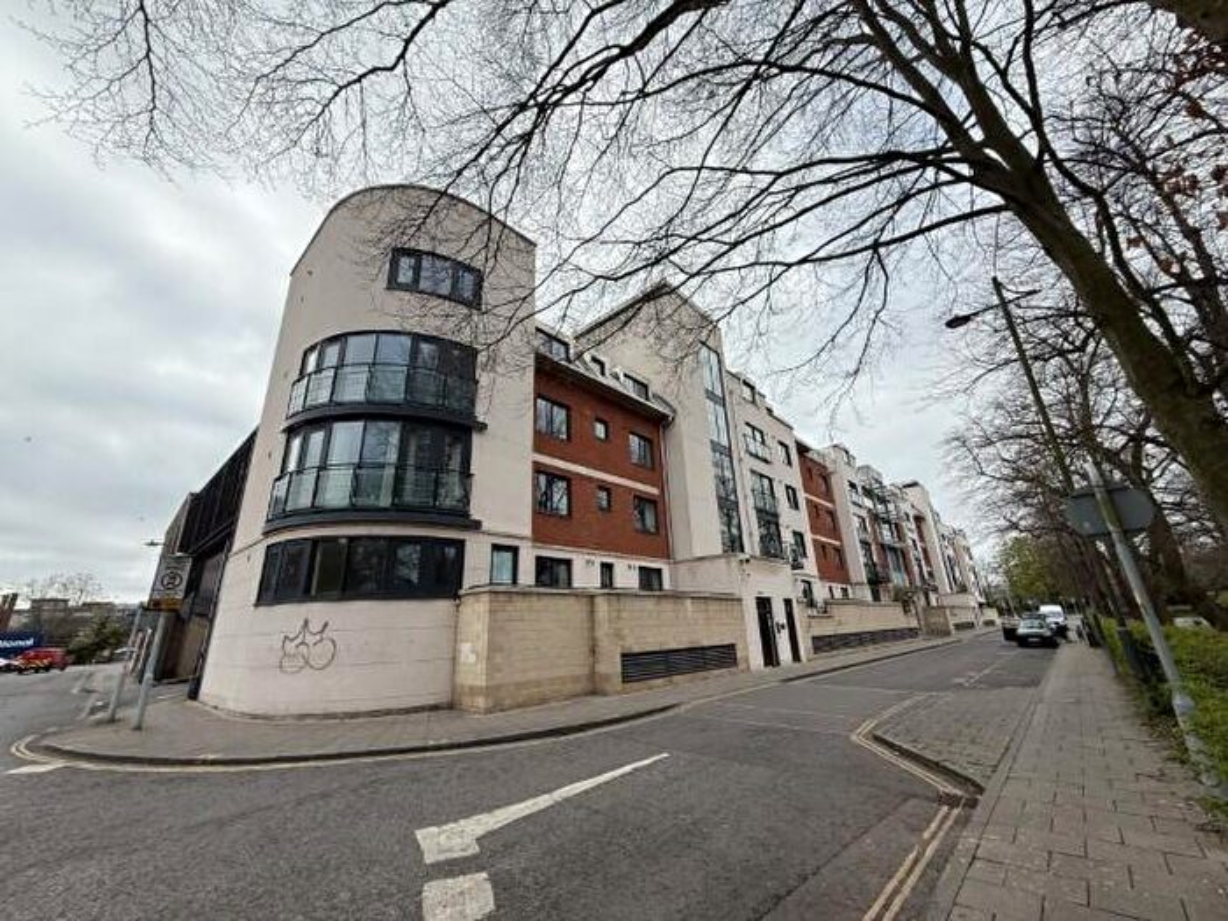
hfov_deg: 102.1
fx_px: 497
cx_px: 614
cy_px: 460
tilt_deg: +19.1
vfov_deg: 85.7
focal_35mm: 14
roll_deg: +2.4
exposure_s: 1/613
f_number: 2.2
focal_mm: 2.22
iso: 50
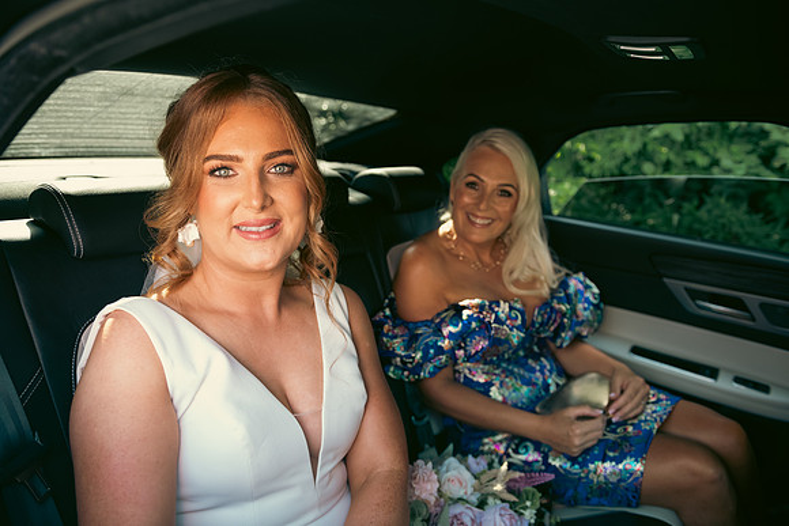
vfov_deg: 53.2
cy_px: 263
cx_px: 394
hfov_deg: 73.7
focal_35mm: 24
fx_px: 526
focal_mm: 24
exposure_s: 1/160
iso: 640
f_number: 3.5
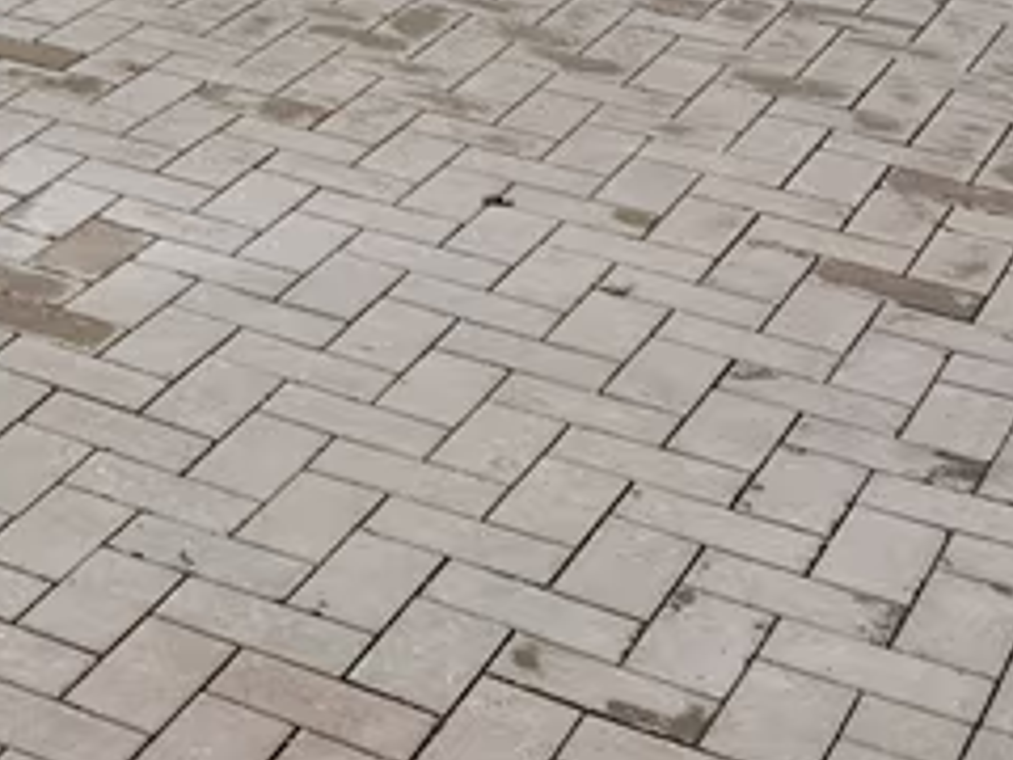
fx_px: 2868
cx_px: -464
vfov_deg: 13.2
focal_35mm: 98
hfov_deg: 18.1
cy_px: -714
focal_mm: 5.4
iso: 500
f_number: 1.8
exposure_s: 1/200
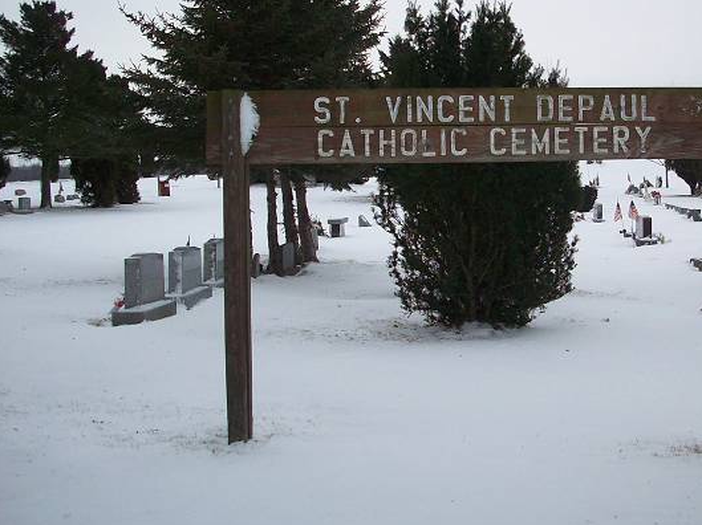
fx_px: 1135
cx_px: 504
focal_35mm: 56
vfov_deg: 26.0
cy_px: 217
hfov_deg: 33.8
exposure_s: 1/456
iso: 80
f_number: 5.6
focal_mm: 6.2
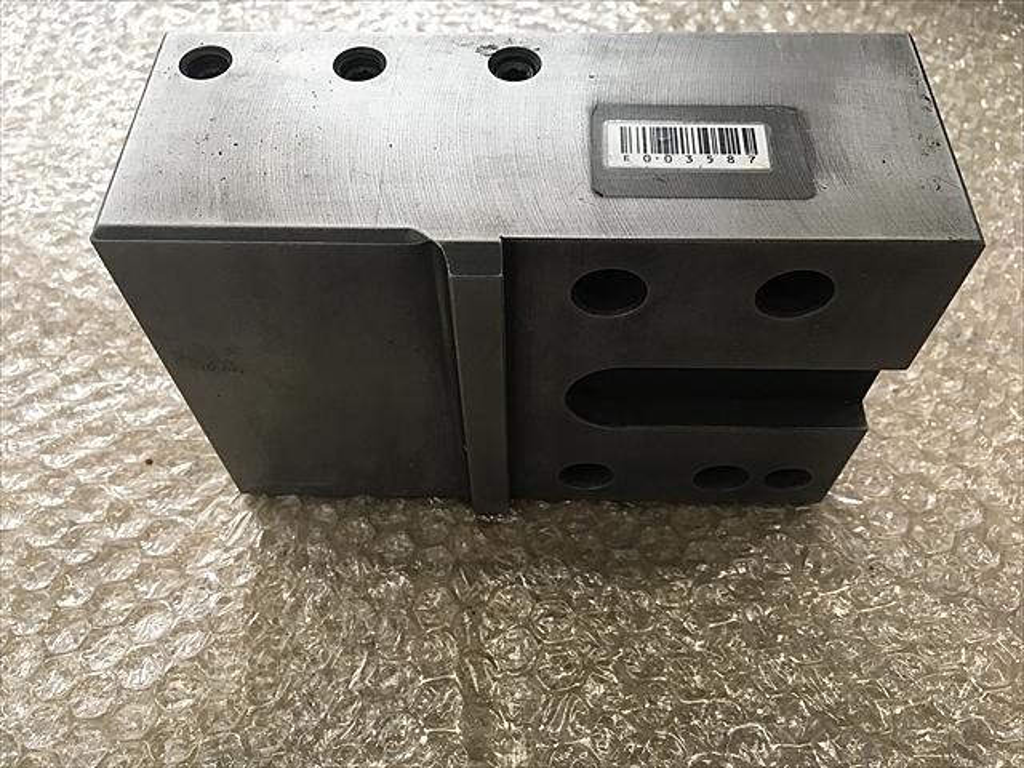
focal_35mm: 29
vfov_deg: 48.2
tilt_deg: -55.9
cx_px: 512
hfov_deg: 61.7
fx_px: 858
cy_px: 384
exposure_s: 1/30
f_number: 2.2
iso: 25
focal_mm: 4.15
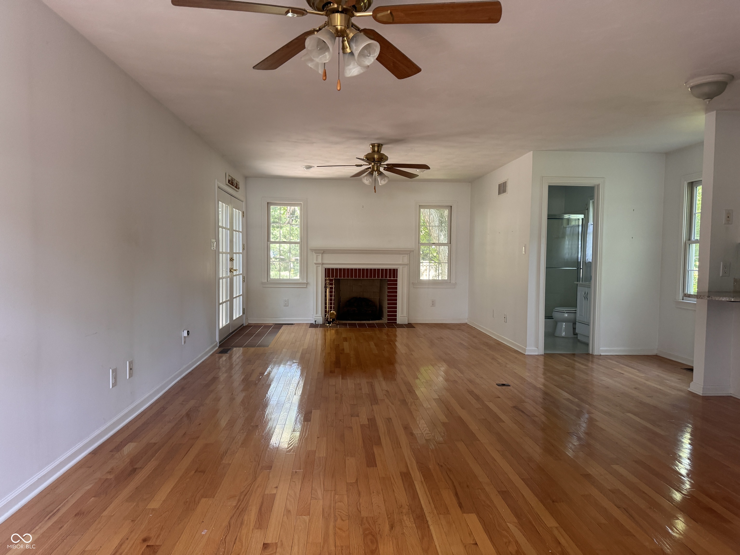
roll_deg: -0.1
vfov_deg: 56.8
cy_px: 278
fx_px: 513
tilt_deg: -4.2
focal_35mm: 24
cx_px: 370
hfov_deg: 71.6
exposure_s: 1/121
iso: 200
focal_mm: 6.76
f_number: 1.78
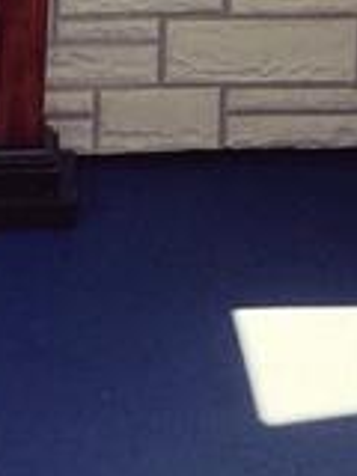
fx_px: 1719
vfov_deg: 14.4
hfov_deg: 11.8
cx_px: 292
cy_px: -303
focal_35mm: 125
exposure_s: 1/340
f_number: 1.7
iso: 50
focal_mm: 4.2
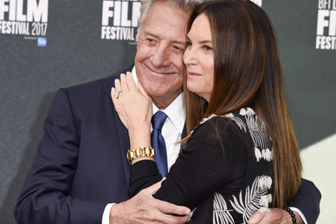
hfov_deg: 14.8
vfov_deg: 9.9
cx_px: 179
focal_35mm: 139
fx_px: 1298
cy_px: 104
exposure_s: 1/250
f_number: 5.6
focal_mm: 120
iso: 400
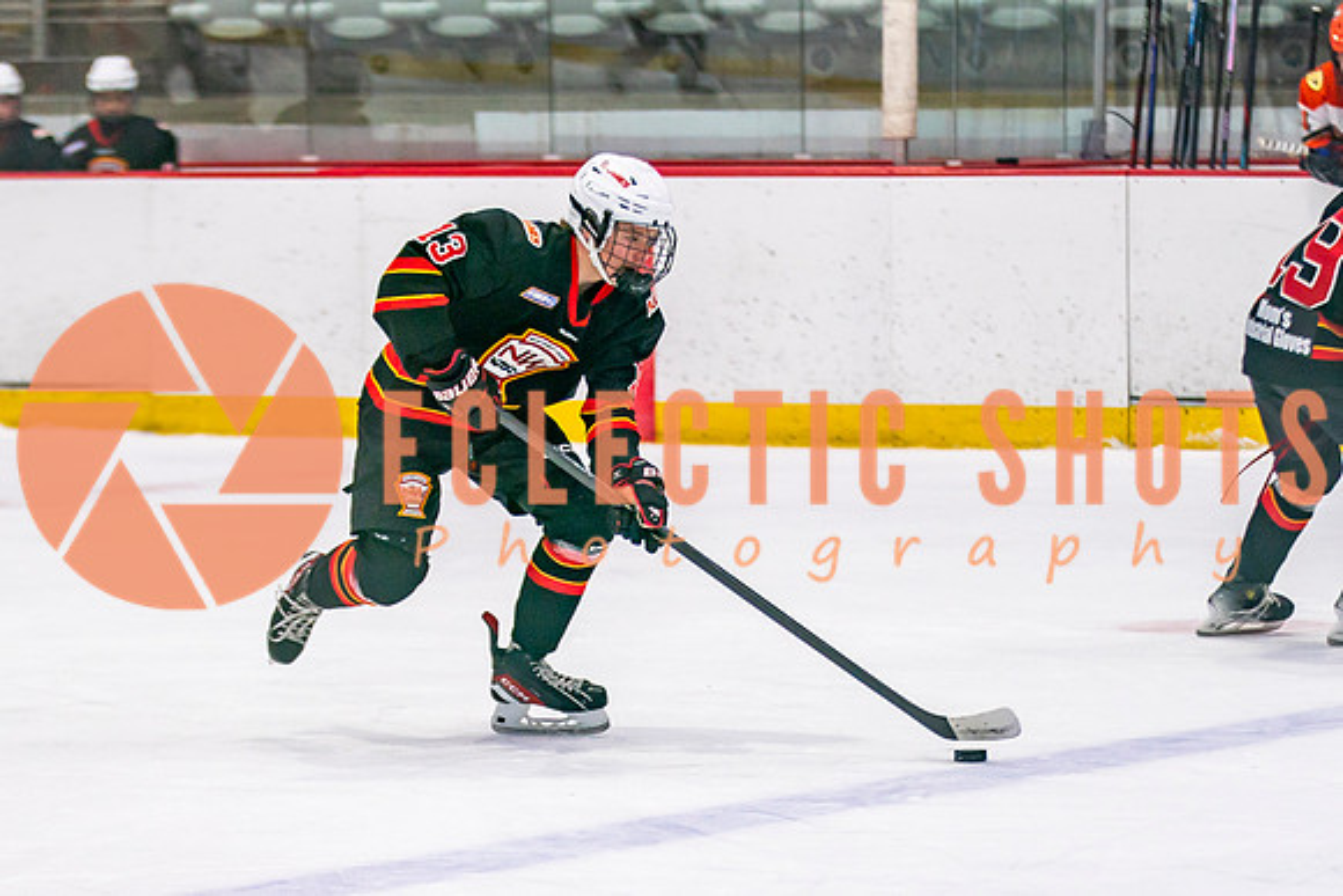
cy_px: 632
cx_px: 434
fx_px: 8903
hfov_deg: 8.6
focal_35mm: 239
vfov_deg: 5.8
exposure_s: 1/640
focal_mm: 115
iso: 500
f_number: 2.8
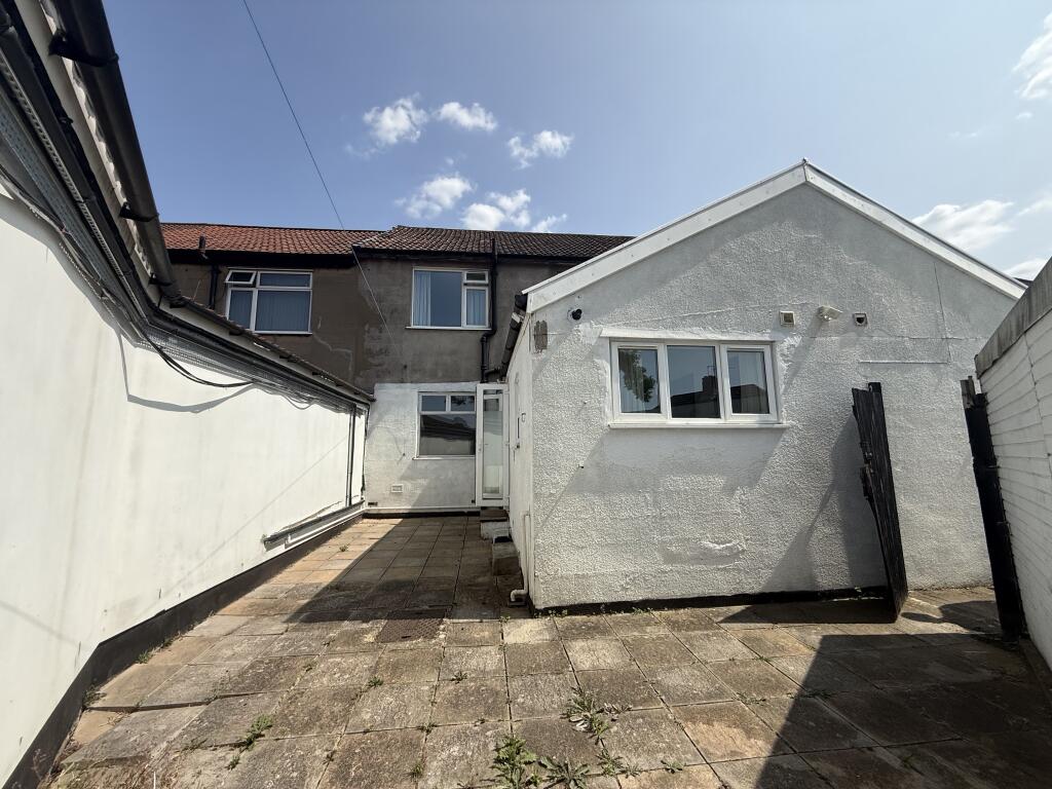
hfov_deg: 102.1
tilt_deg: +9.7
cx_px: 526
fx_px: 425
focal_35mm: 14
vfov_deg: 85.7
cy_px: 394
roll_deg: +0.6
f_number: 2.2
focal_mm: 2.22
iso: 50
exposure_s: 1/2717
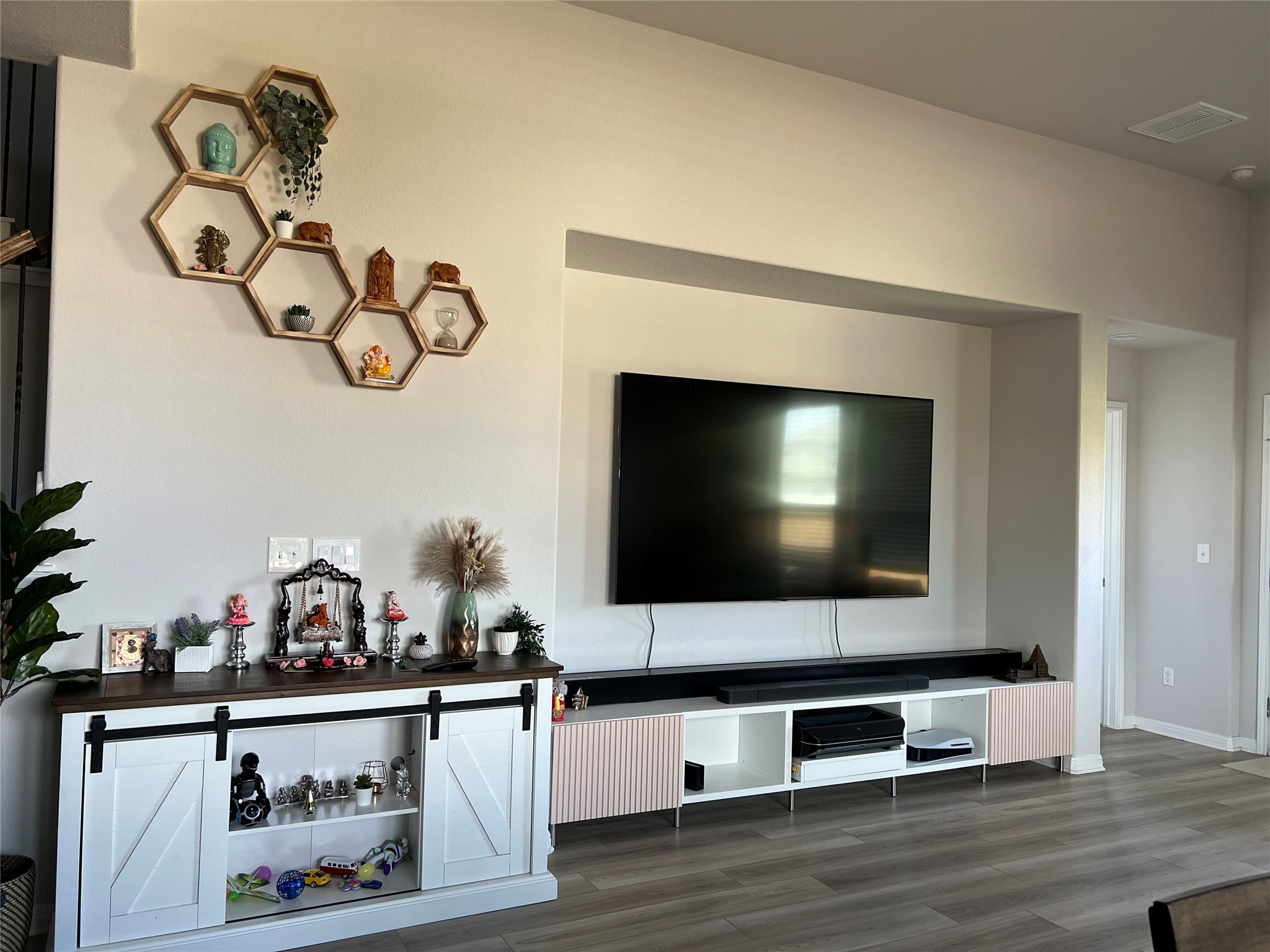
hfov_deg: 67.3
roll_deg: -2.7
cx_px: 635
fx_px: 954
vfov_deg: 53.1
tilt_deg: +0.1
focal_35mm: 26
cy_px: 476
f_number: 1.5
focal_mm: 5.7
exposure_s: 1/104
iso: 125
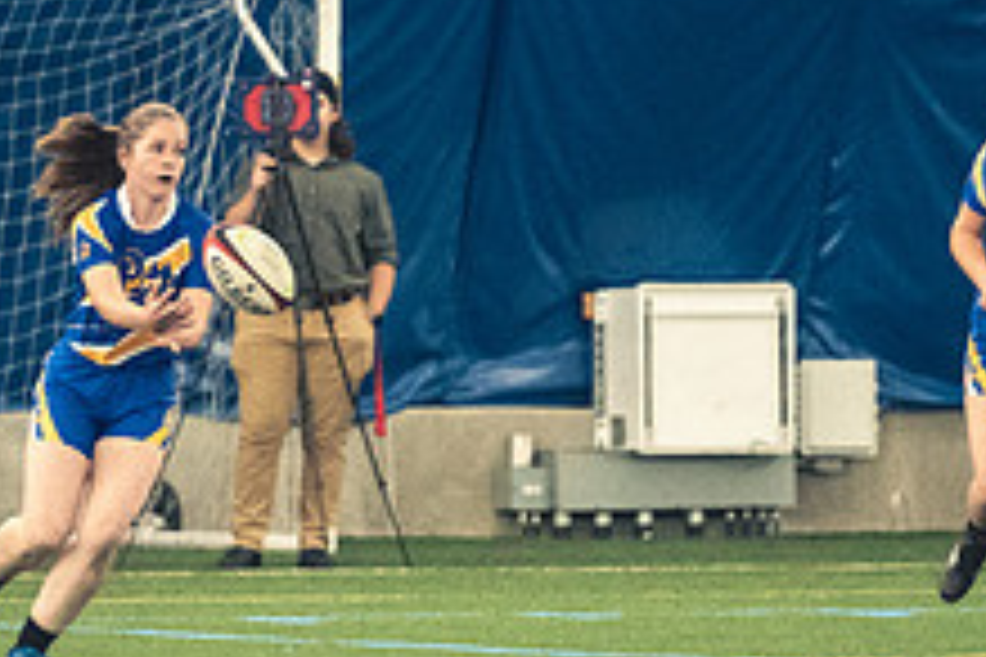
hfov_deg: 2.6
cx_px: 306
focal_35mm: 795
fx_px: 21772
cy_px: 616
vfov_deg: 1.7
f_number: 2.8
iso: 12800
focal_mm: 200
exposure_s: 1/500
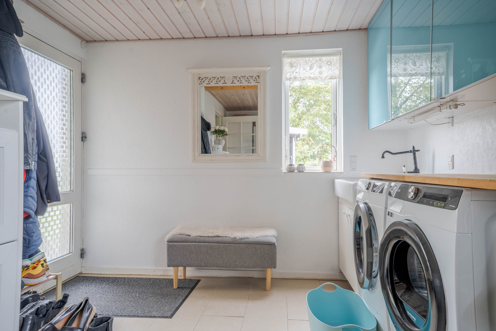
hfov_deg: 73.7
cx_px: 248
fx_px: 331
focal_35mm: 24
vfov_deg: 53.1
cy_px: 166
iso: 320
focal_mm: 24
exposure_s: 1/320
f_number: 8
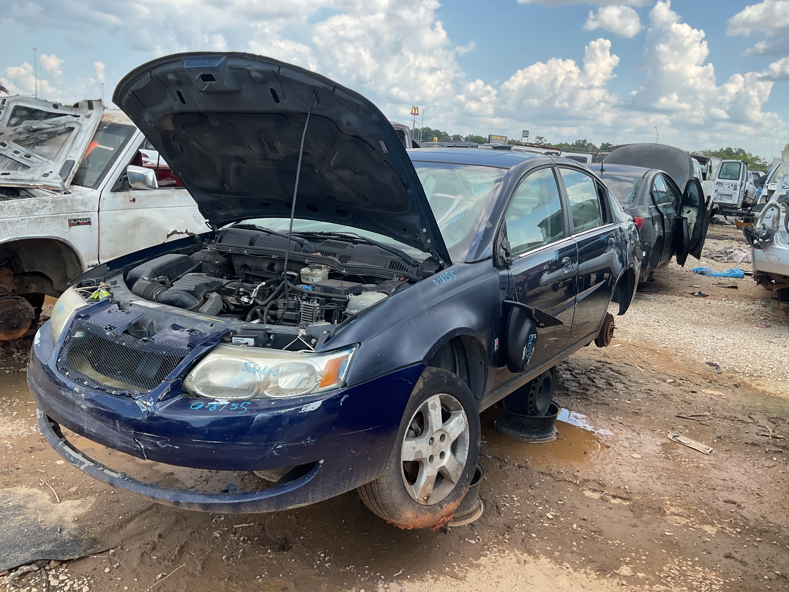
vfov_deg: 48.2
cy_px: 296
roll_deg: -3.6
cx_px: 394
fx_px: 661
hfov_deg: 61.7
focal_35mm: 29
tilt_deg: -13.1
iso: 16
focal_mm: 3
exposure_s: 1/534
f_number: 1.8
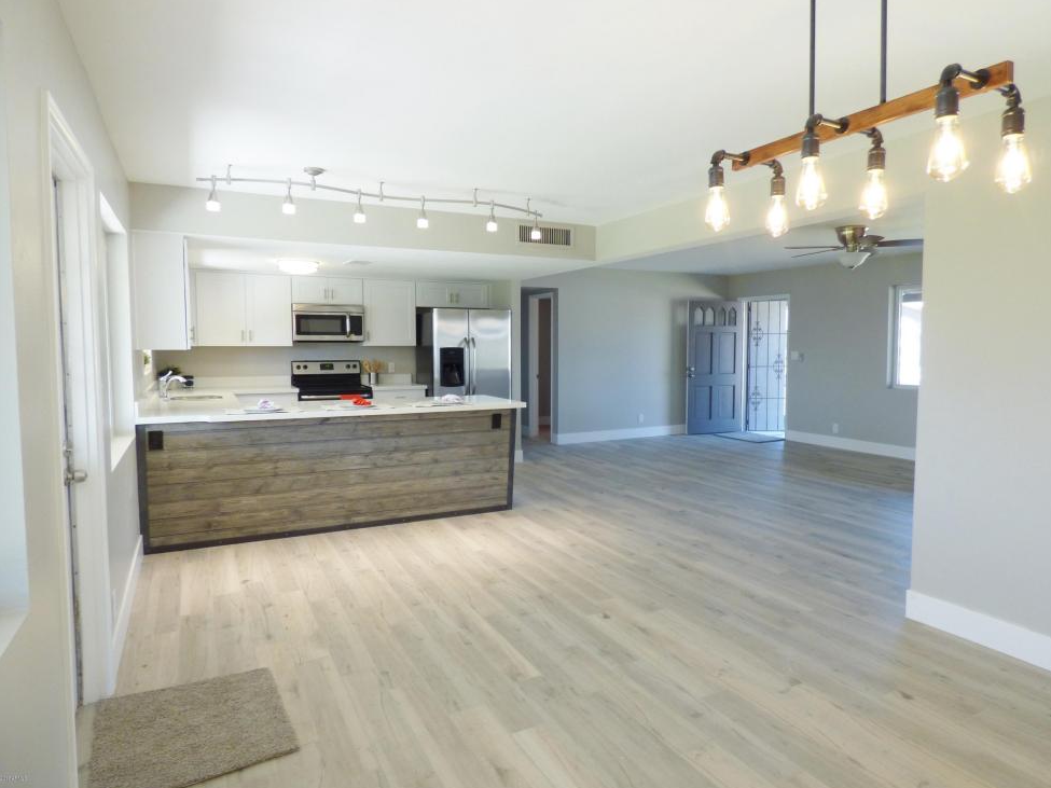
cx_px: 550
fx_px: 638
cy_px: 390
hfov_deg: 78.9
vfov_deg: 63.4
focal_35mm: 21
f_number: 2.8
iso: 125
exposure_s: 1/60
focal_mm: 3.58
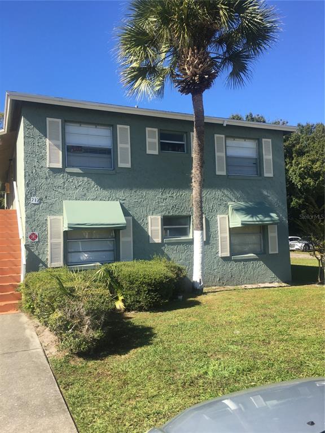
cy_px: 216
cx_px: 162
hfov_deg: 48.2
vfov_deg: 61.7
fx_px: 363
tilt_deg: +6.5
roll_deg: +2.1
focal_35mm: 29
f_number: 2.2
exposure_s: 1/864
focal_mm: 4.15
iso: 25
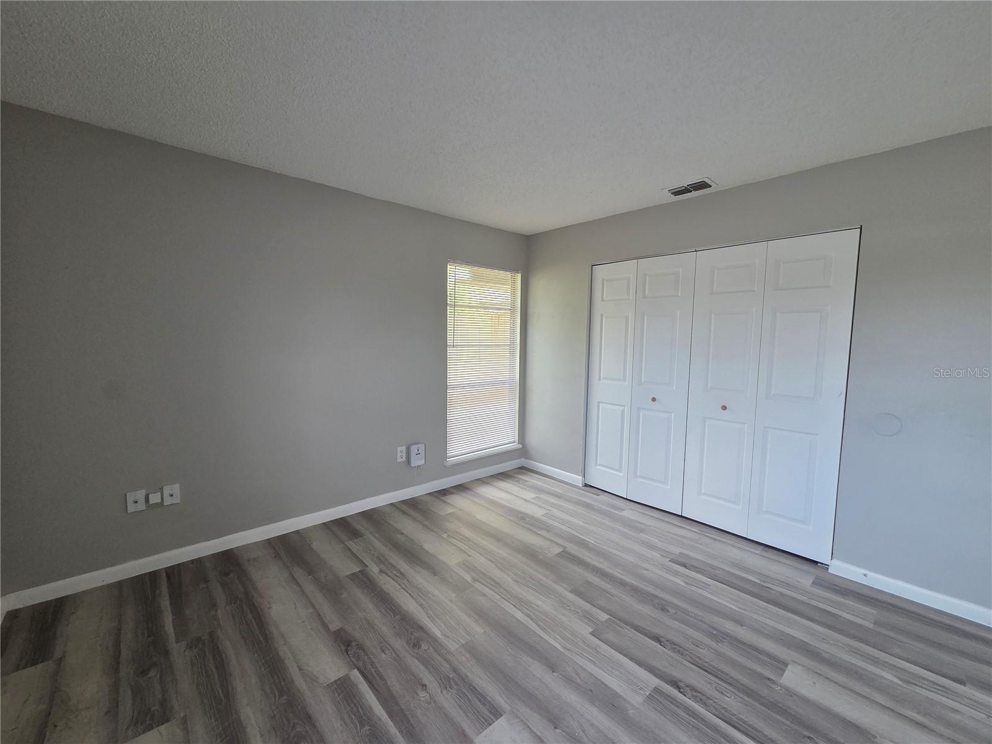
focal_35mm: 13
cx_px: 496
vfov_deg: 89.9
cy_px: 372
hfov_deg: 106.2
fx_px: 373
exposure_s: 1/120
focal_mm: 2.2
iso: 200
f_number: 2.2
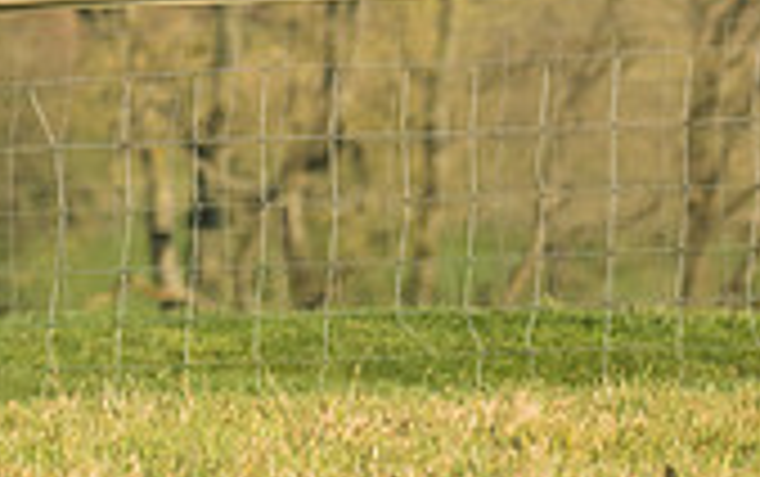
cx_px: -531
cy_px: -27
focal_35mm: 811
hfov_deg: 2.6
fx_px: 16815
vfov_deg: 1.6
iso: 400
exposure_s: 1/5000
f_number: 5
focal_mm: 155
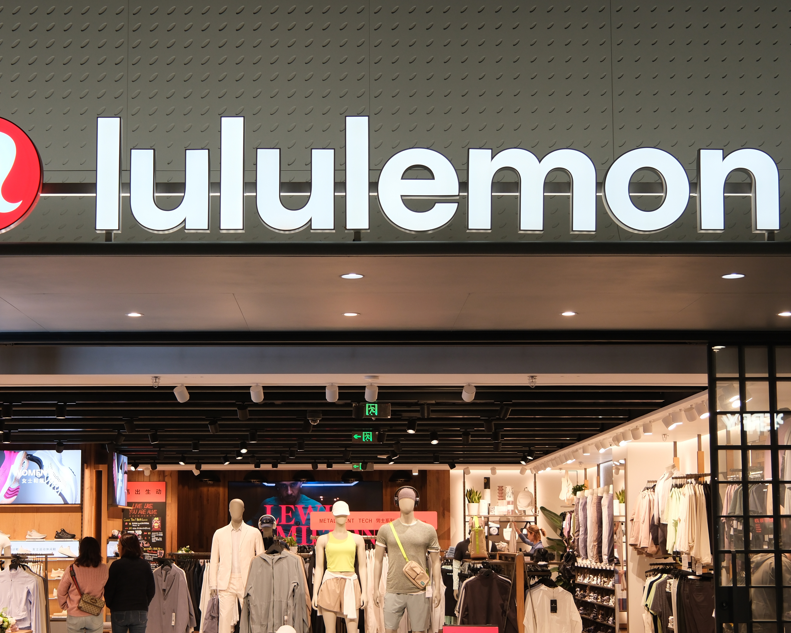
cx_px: 343
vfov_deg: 26.1
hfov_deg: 32.4
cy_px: 408
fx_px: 1358
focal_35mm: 58
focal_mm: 23.3
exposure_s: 1/105
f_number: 2.8
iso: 250
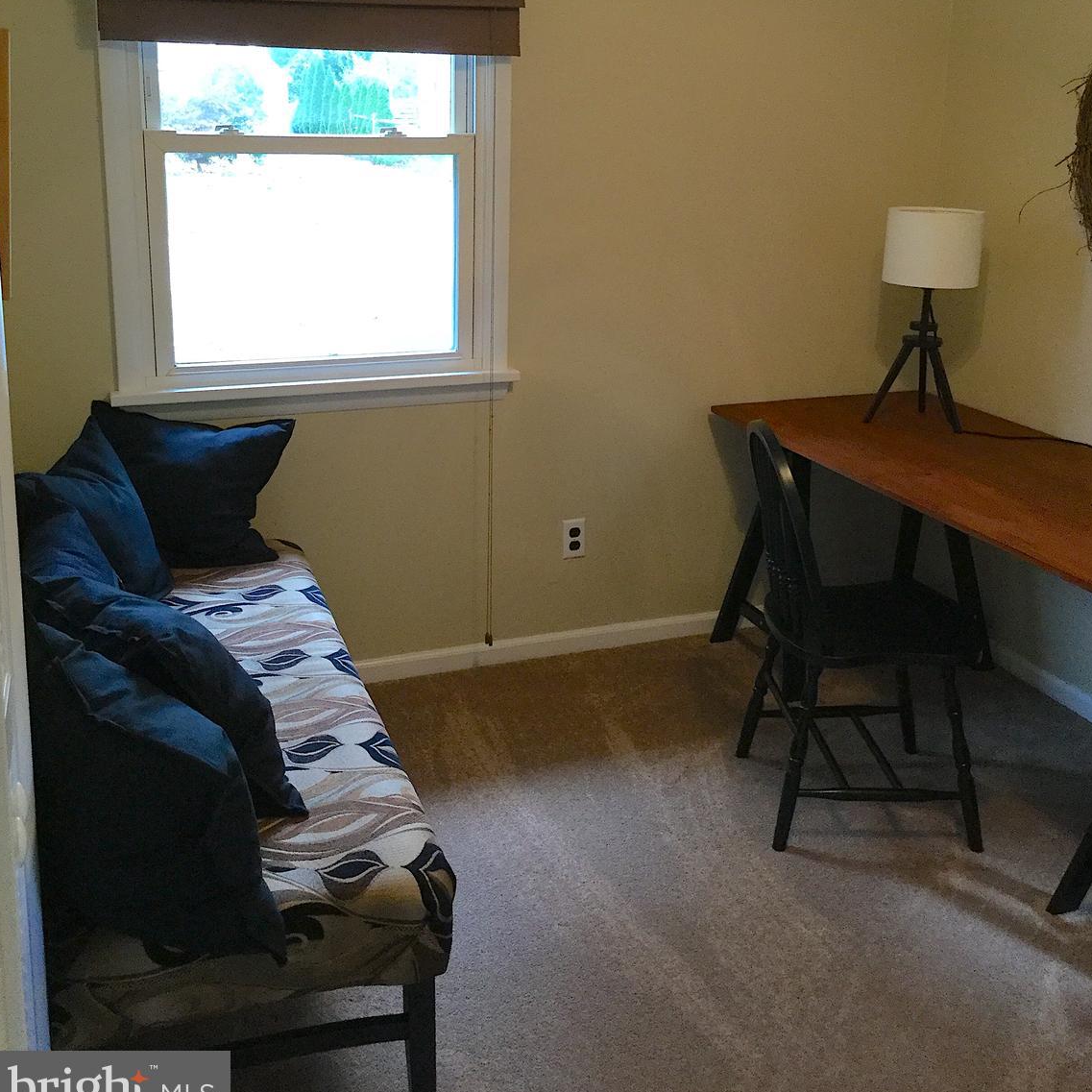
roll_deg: -0.2
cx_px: 544
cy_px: 392
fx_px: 1321
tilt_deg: -12.8
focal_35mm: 37
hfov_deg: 44.9
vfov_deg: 44.5
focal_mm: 3.3
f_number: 2.4
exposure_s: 1/30
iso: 100
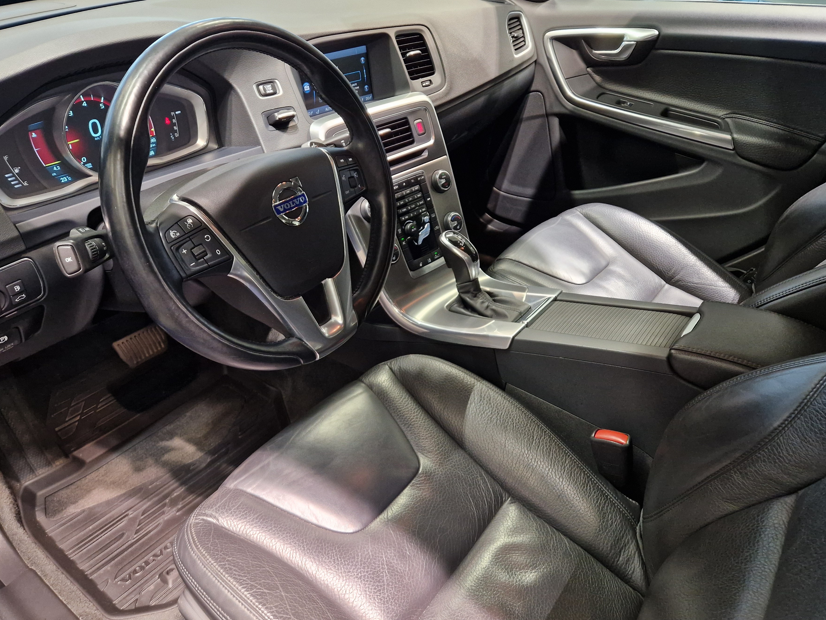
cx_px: 394
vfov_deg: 53.0
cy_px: 325
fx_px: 620
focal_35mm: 26
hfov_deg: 67.3
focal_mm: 5.4
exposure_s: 1/100
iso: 400
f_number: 1.8
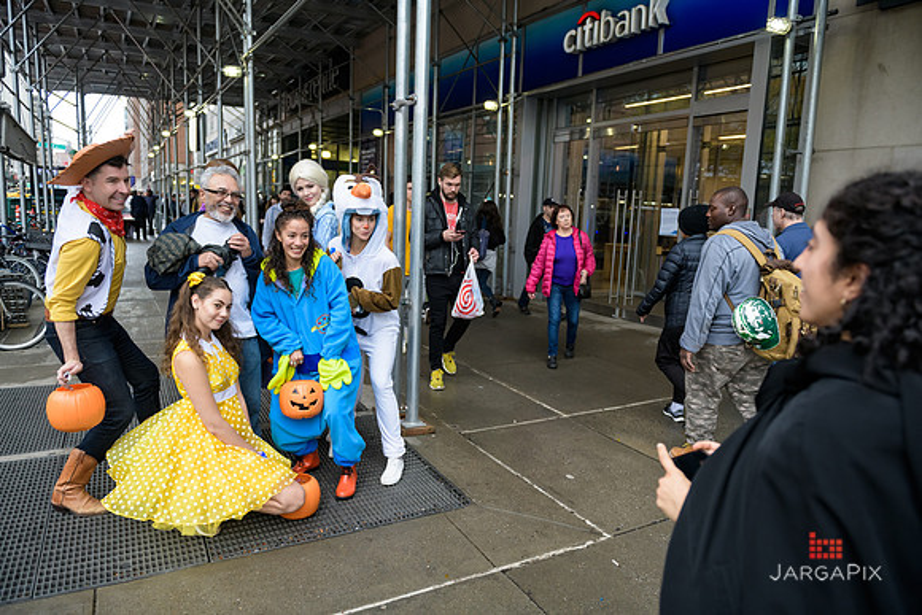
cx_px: 461
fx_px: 615
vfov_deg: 53.2
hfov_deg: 73.7
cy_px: 308
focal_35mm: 24
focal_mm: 24
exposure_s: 1/400
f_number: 3.2
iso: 800
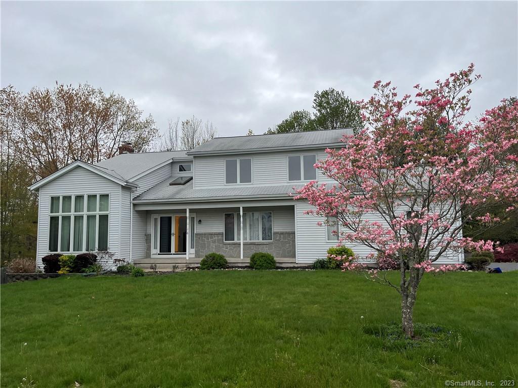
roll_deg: +1.8
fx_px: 389
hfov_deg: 67.3
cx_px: 259
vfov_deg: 53.1
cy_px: 194
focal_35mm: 26
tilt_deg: +6.2
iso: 100
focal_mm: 5.1
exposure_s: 1/121
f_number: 1.6
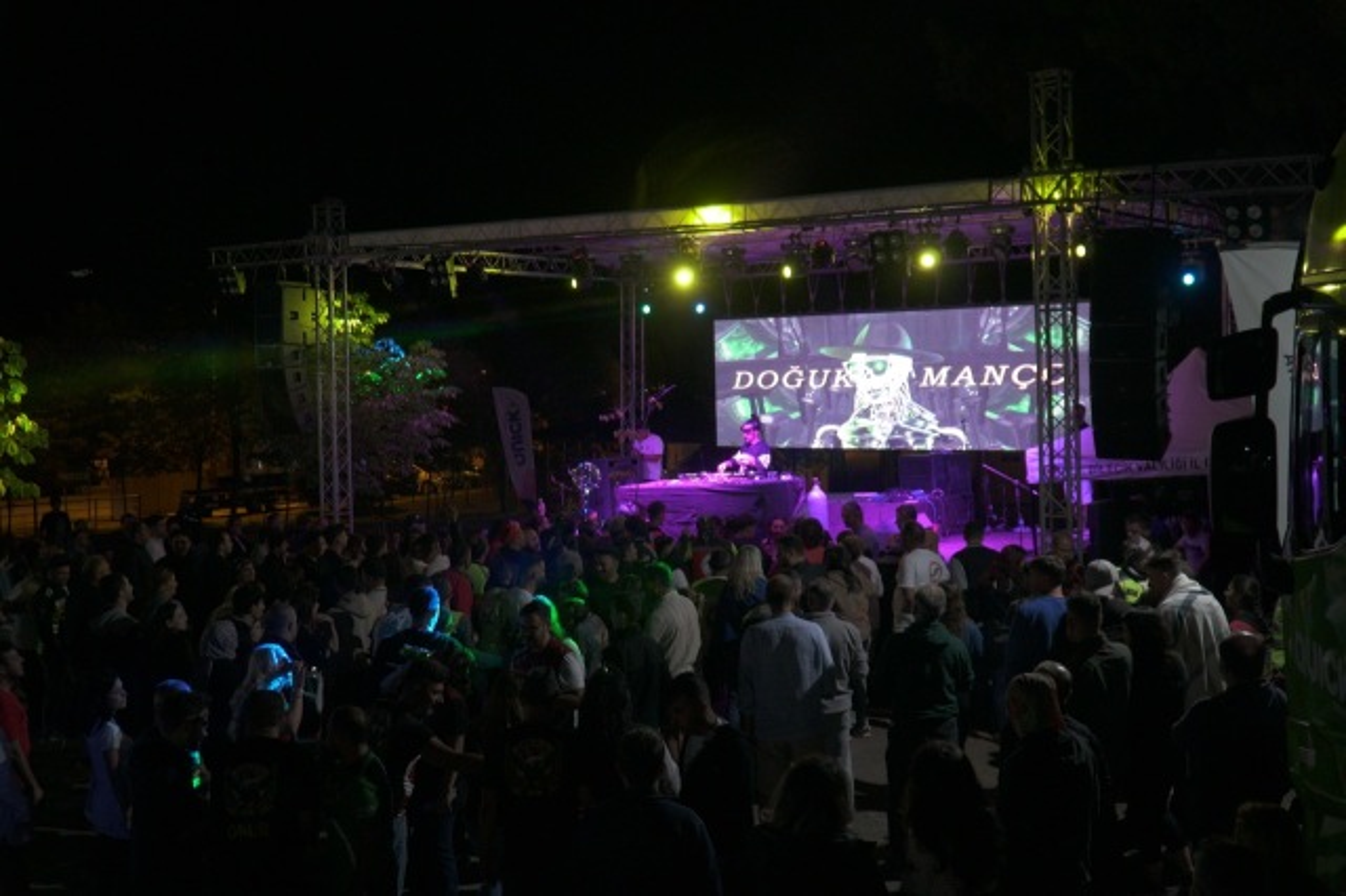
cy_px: 448
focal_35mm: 33
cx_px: 673
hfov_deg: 57.2
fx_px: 1233
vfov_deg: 39.9
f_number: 4
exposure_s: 1/50
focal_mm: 22
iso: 1250
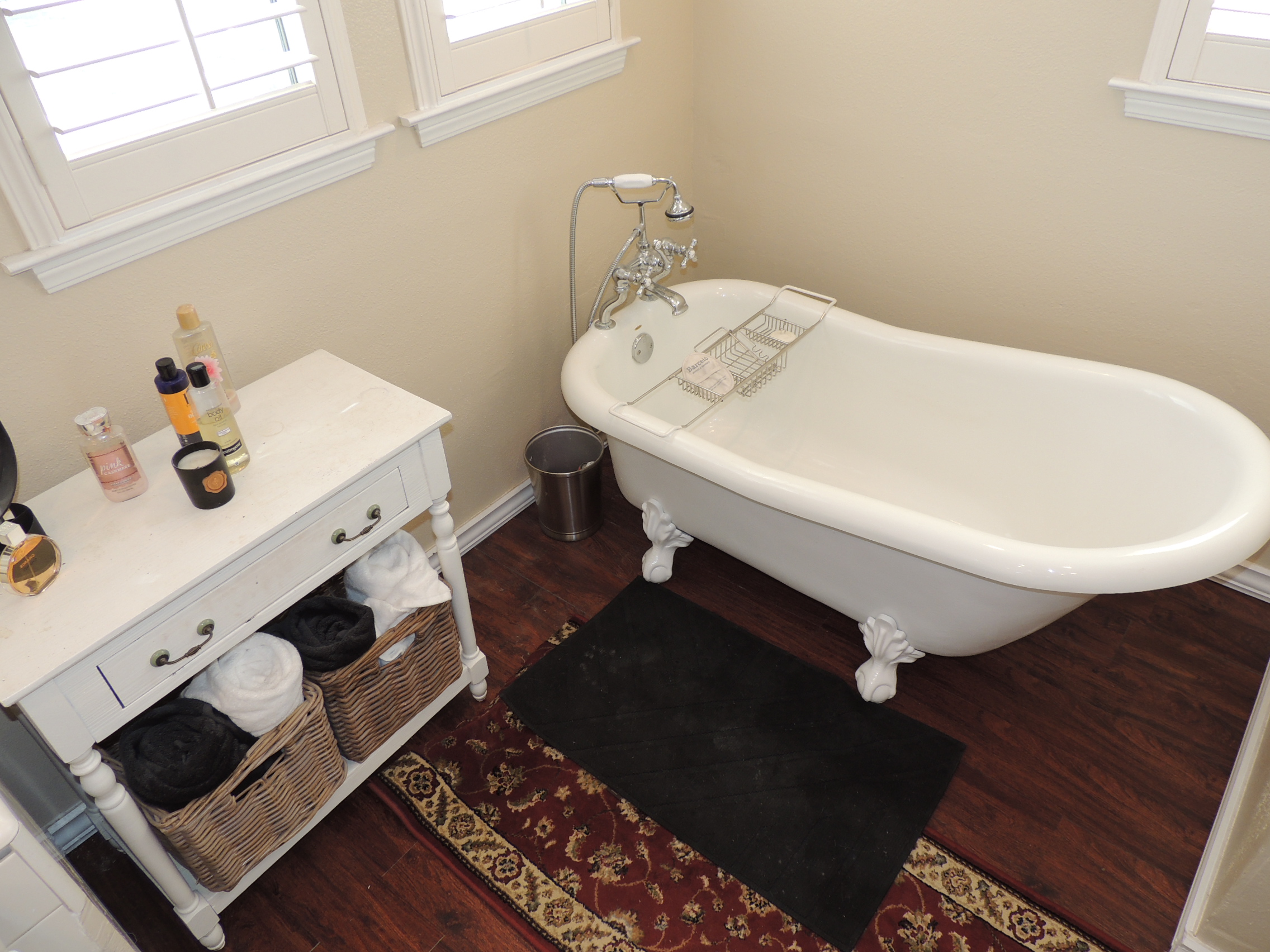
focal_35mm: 24
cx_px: 635
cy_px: 476
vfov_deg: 56.8
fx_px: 881
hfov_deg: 71.6
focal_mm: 4.3
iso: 100
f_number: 3
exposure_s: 1/40
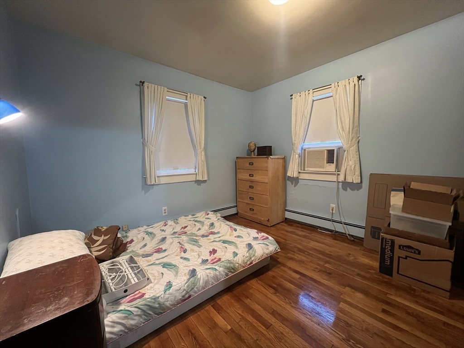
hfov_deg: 106.2
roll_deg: +0.6
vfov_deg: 89.9
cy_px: 174
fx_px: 174
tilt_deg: -4.9
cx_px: 232
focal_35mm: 13
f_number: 1.8
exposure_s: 1/60
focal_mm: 1.57
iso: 1000
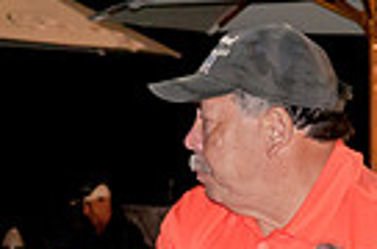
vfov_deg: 3.9
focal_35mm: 351
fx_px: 3667
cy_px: 328
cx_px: 338
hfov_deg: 5.9
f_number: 6.3
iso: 640
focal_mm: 55
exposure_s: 1/60
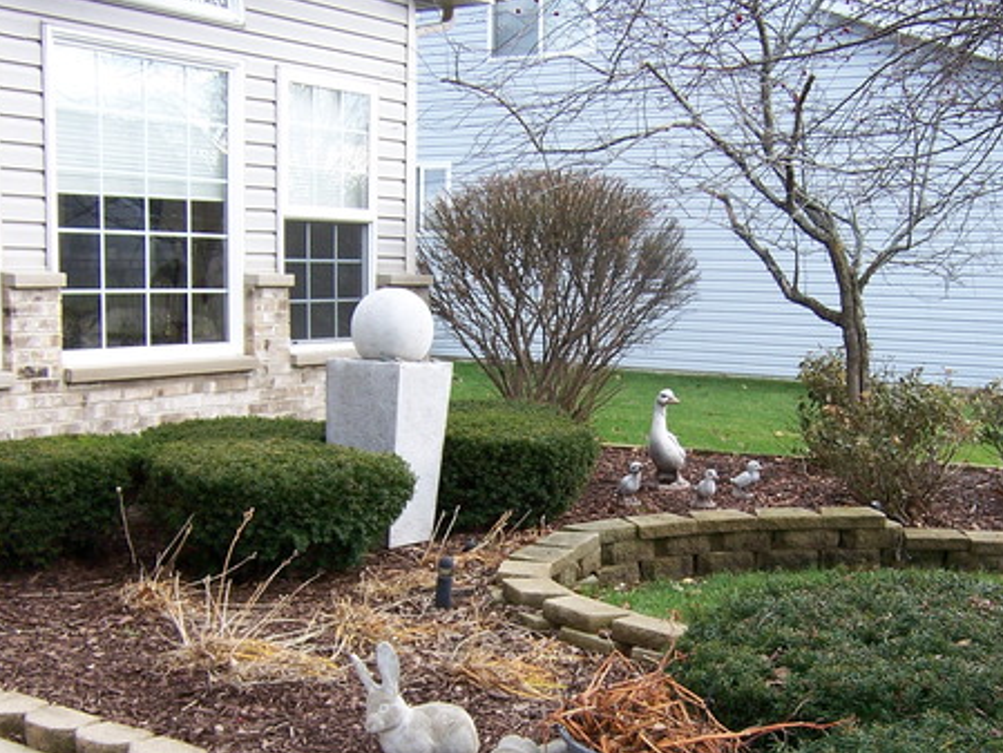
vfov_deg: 30.7
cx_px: 558
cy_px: 476
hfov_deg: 40.4
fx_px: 1362
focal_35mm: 47
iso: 80
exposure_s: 1/125
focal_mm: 5.5
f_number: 3.4
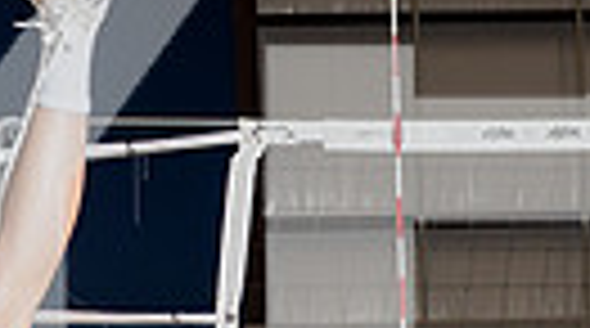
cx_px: 194
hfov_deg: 14.4
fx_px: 2326
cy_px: 654
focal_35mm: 149
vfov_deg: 7.7
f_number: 8
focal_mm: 32
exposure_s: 1/250
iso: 100
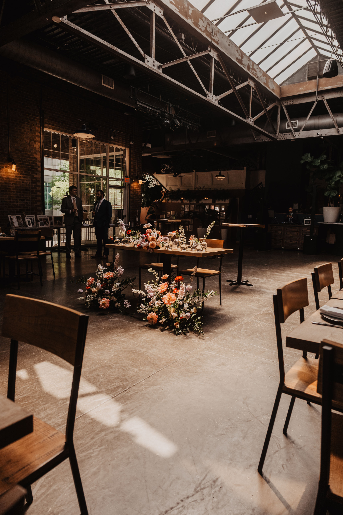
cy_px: 258
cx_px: 172
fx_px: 343
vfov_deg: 73.7
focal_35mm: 24
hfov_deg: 53.1
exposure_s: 1/640
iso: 250
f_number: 2.8
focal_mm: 16
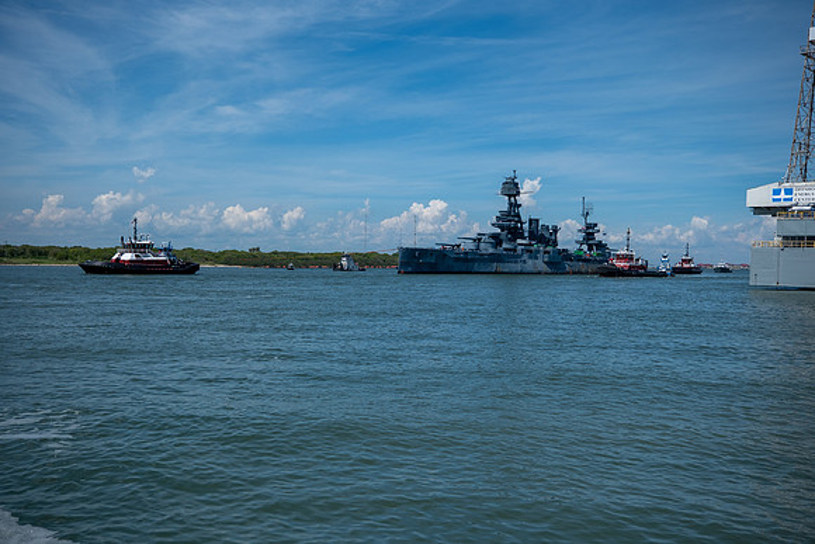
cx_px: 408
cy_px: 272
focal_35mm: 37
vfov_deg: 36.0
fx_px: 838
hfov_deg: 51.9
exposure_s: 1/2400
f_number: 4
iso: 160
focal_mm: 24.7
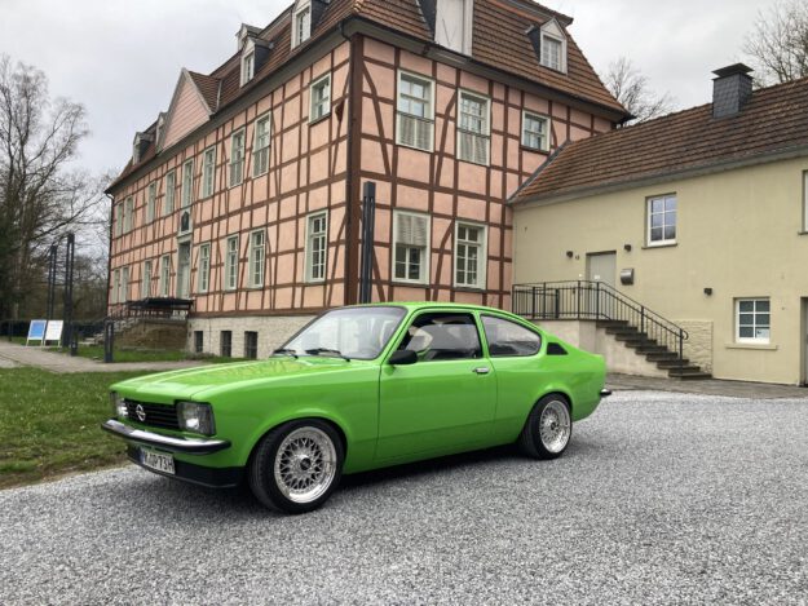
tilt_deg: +2.8
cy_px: 303
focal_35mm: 28
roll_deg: -1.7
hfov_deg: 63.4
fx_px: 654
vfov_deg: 49.8
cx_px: 404
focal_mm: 3.99
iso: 25
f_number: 1.8
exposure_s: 1/122
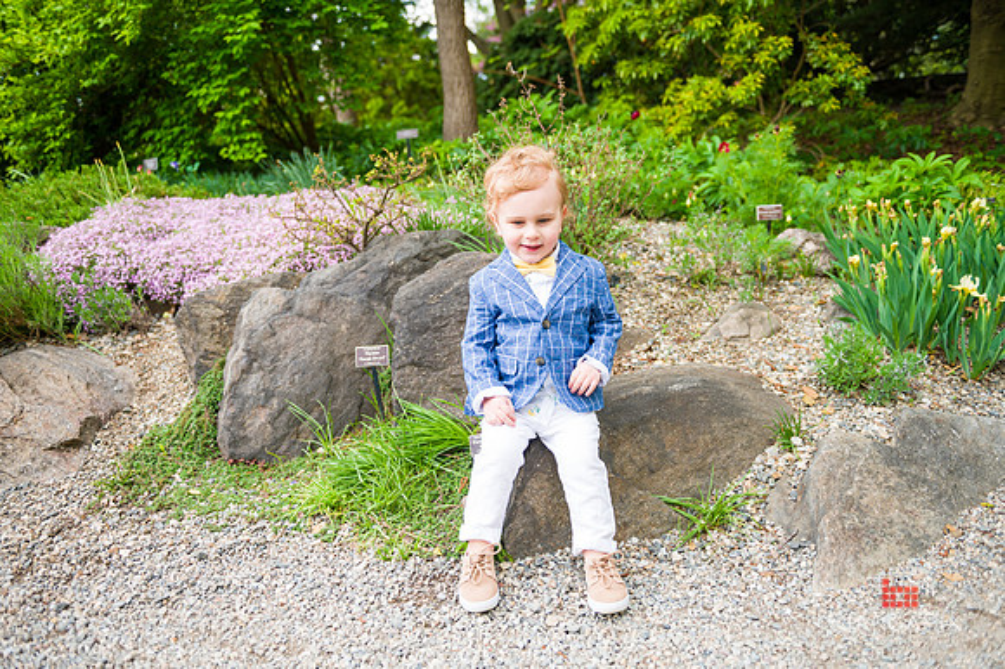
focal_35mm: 28
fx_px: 781
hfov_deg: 65.5
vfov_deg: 46.4
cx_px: 502
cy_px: 334
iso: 200
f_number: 3.5
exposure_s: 1/400
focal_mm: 28
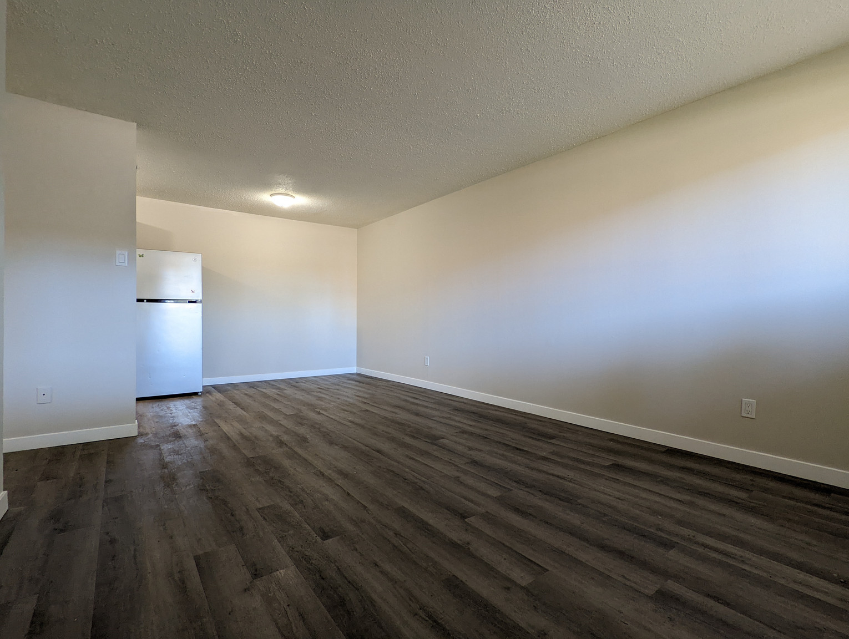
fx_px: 393
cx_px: 424
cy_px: 320
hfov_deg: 94.4
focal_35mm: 16
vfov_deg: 78.2
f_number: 2.2
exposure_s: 1/24
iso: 174
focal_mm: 2.35
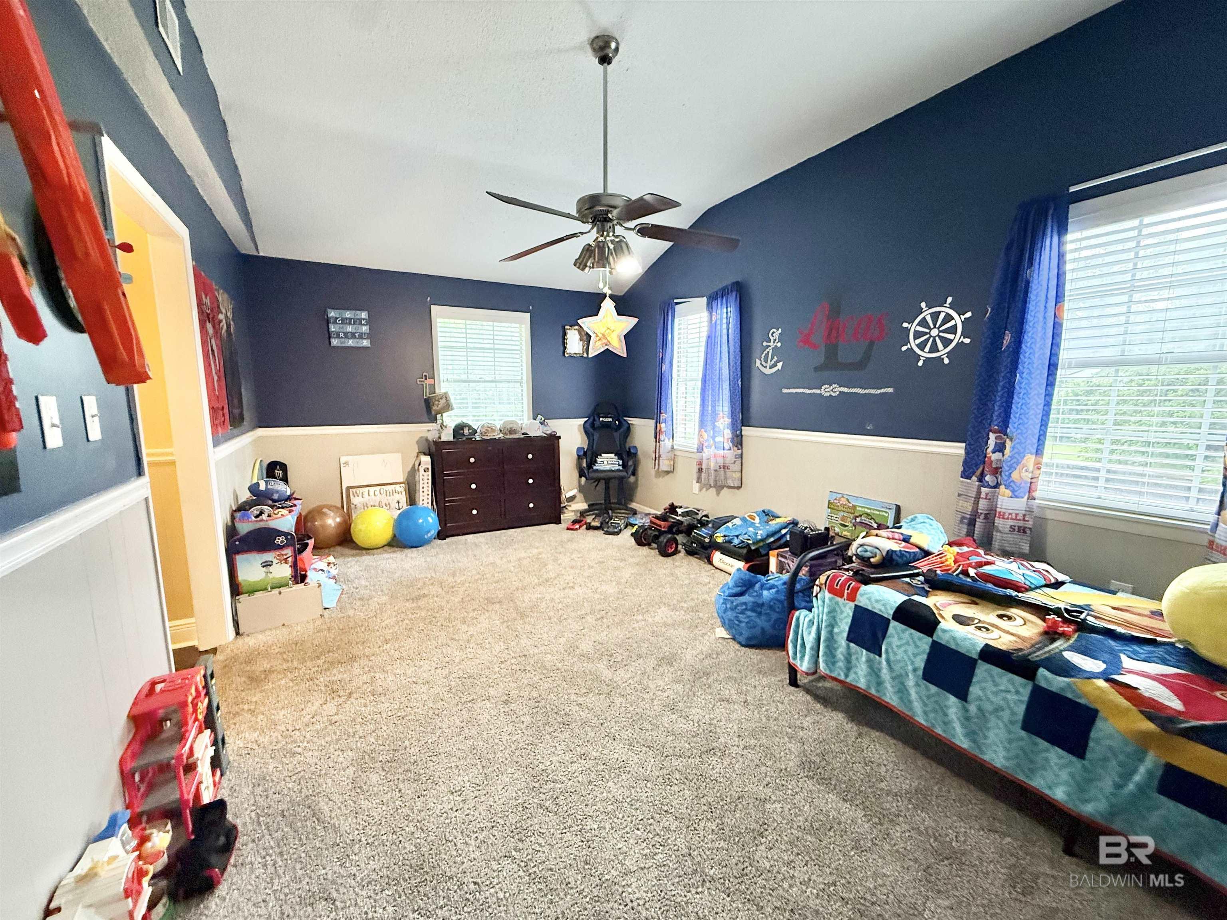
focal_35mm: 14
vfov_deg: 85.7
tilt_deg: -7.4
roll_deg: +0.1
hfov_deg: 102.1
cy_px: 460
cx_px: 614
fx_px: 496
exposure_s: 1/60
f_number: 2.2
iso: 500
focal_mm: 2.22
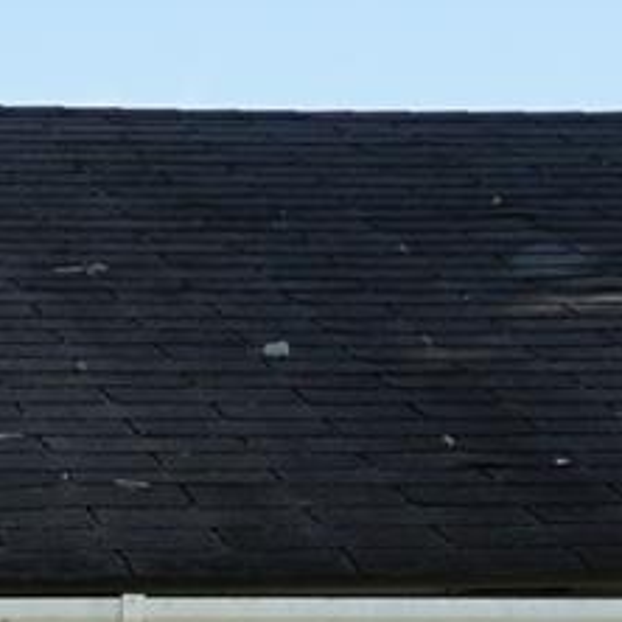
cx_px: -720
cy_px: 1436
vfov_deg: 7.0
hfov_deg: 7.0
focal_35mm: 239
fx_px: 4859
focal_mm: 26
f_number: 9
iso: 100
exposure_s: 1/100
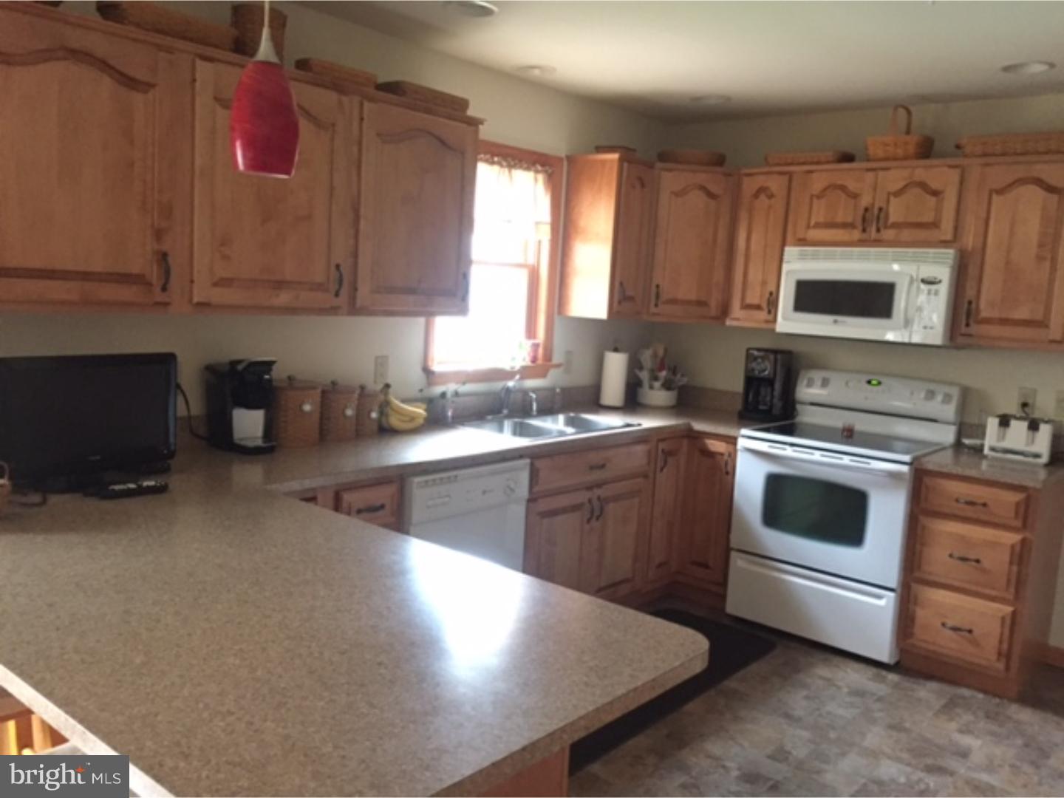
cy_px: 399
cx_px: 532
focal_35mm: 29
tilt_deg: -6.7
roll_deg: -3.3
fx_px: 891
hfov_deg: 61.7
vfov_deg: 48.2
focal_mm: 4.15
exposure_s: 1/15
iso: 400
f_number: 2.2
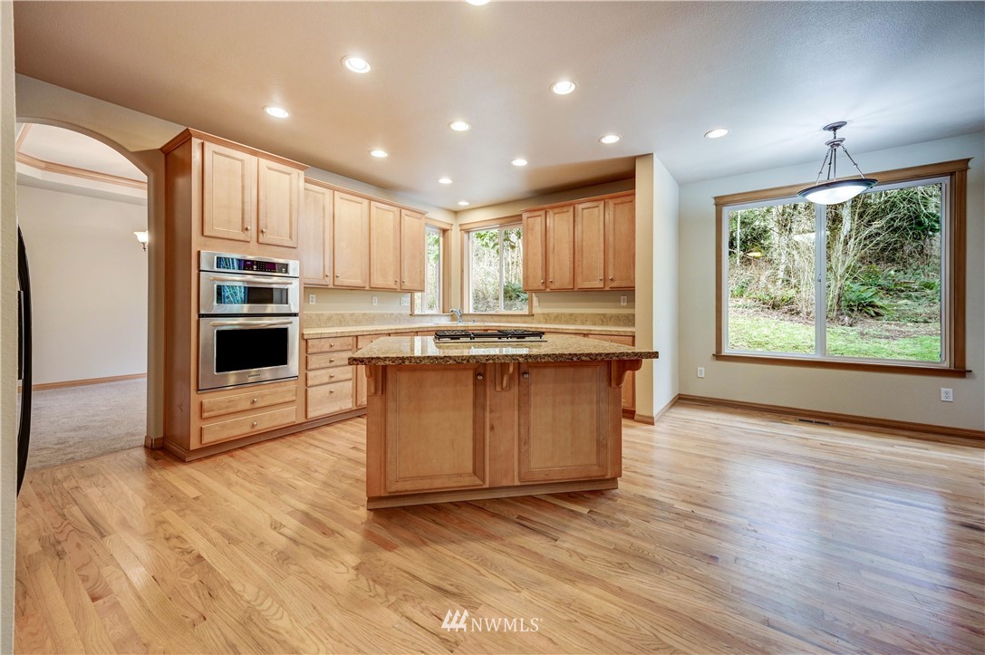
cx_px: 492
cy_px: 328
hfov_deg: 104.3
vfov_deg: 81.1
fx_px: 383
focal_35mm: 14
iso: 400
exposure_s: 1/20
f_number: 8
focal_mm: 14
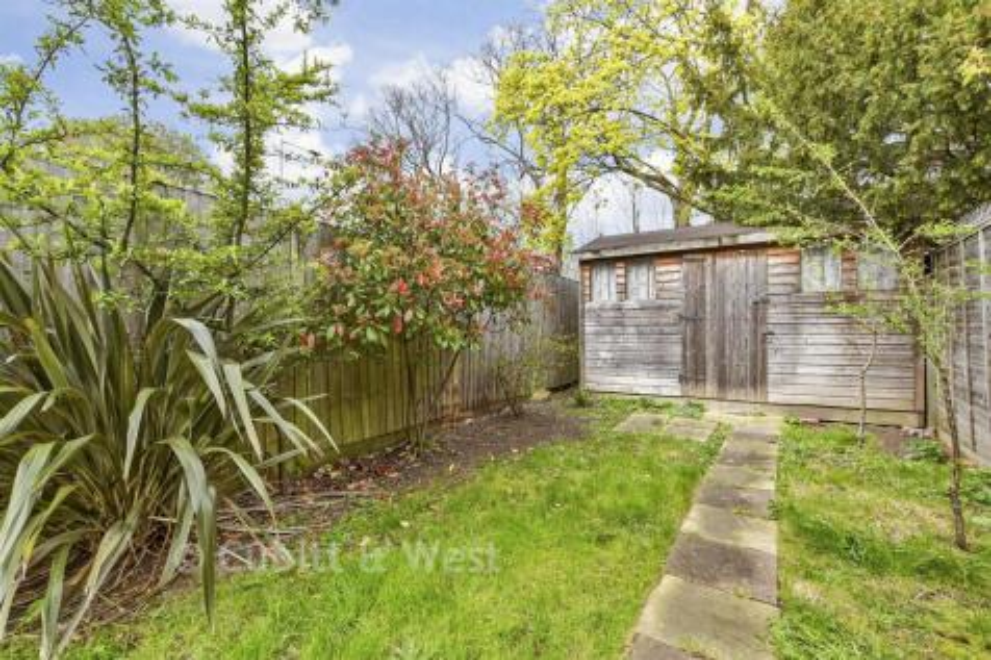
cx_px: 496
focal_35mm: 15
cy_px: 330
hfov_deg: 100.4
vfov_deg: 77.3
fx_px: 413
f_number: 8
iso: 160
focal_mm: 10
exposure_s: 1/80
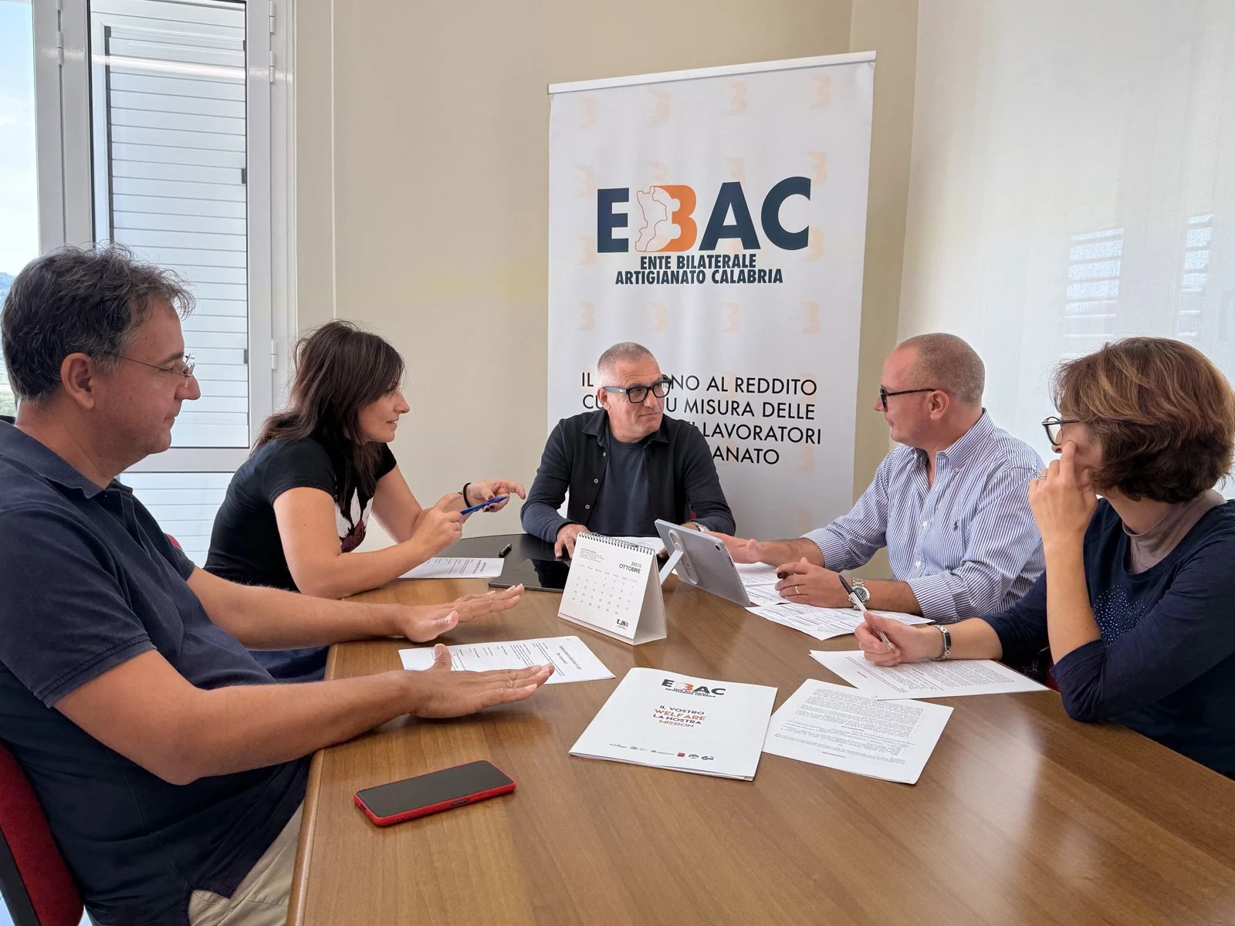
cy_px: 463
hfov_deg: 71.6
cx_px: 618
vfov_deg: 56.8
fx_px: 856
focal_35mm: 24
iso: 64
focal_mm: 6.76
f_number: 1.78
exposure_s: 1/247
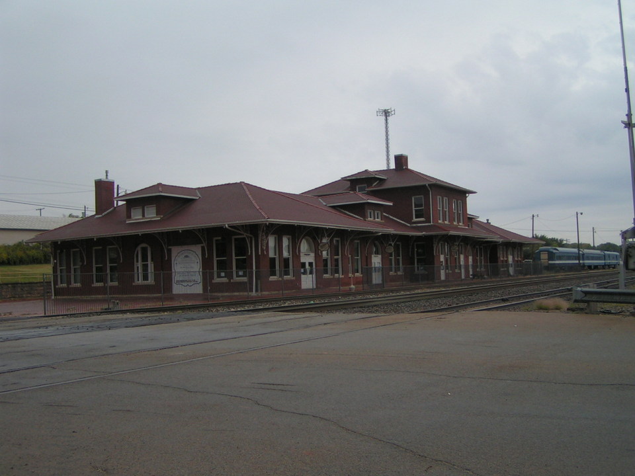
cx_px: 318
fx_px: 697
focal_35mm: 38
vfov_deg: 37.7
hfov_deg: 49.0
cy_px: 238
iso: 50
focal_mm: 5.8
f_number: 2.8
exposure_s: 1/100
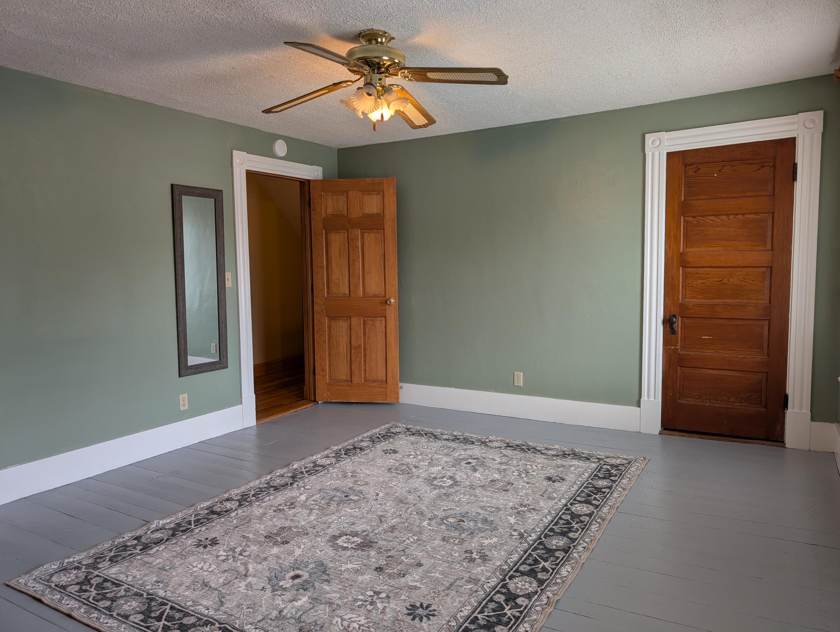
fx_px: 583
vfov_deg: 56.9
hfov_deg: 71.5
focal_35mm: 24
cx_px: 420
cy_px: 316
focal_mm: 6.9
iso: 26
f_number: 1.68
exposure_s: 1/120
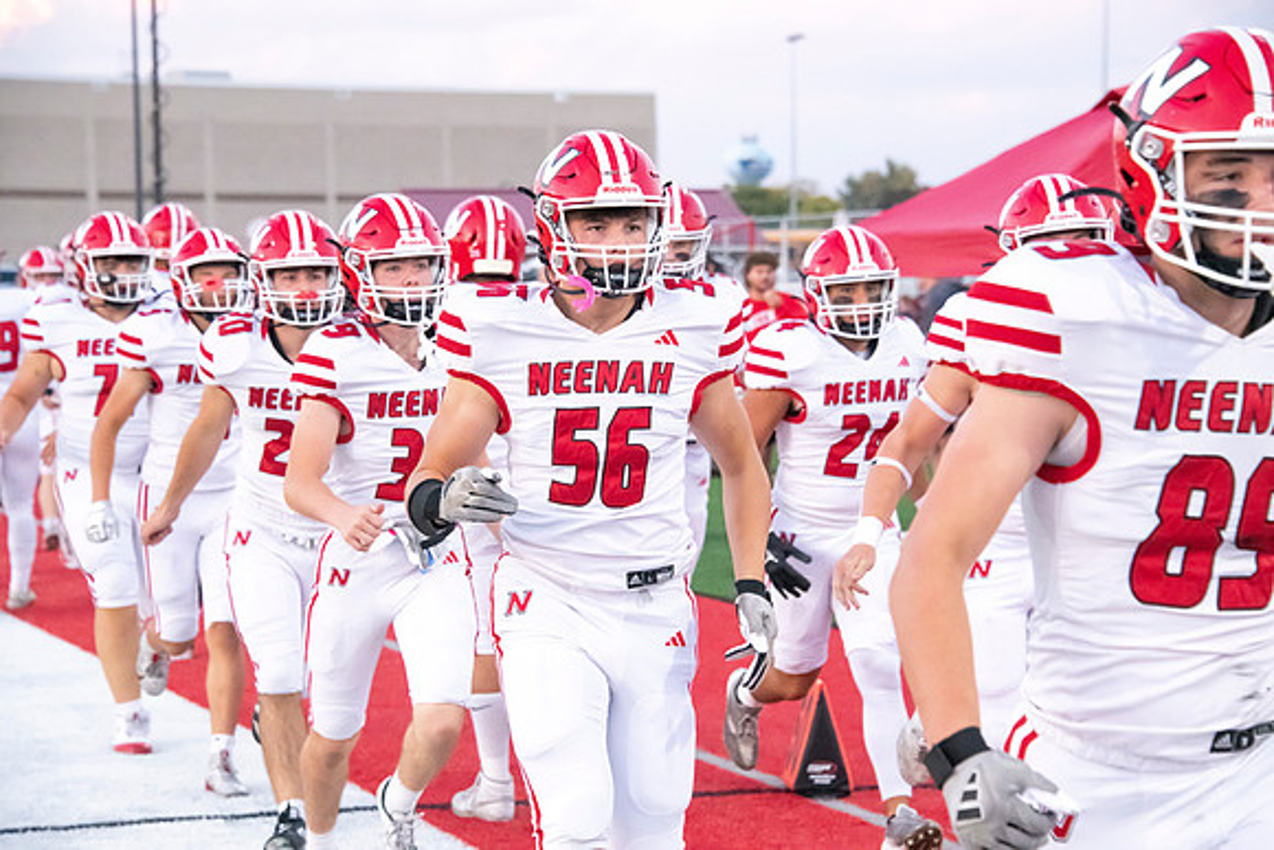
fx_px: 4106
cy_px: 425
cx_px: 637
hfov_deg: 17.6
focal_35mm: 116
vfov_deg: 11.8
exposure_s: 1/800
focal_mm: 116
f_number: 7.1
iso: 10000
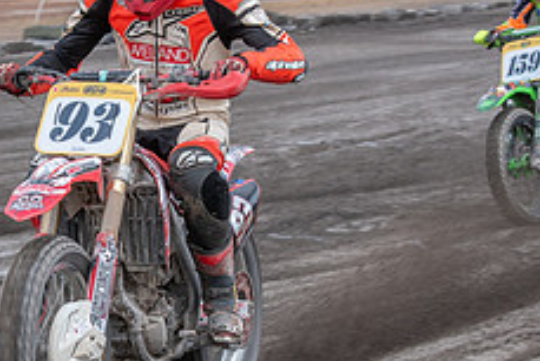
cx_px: 115
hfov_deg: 9.0
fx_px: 3422
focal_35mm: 228
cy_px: 198
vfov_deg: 6.0
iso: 200
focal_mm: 70
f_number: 8
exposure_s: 1/320
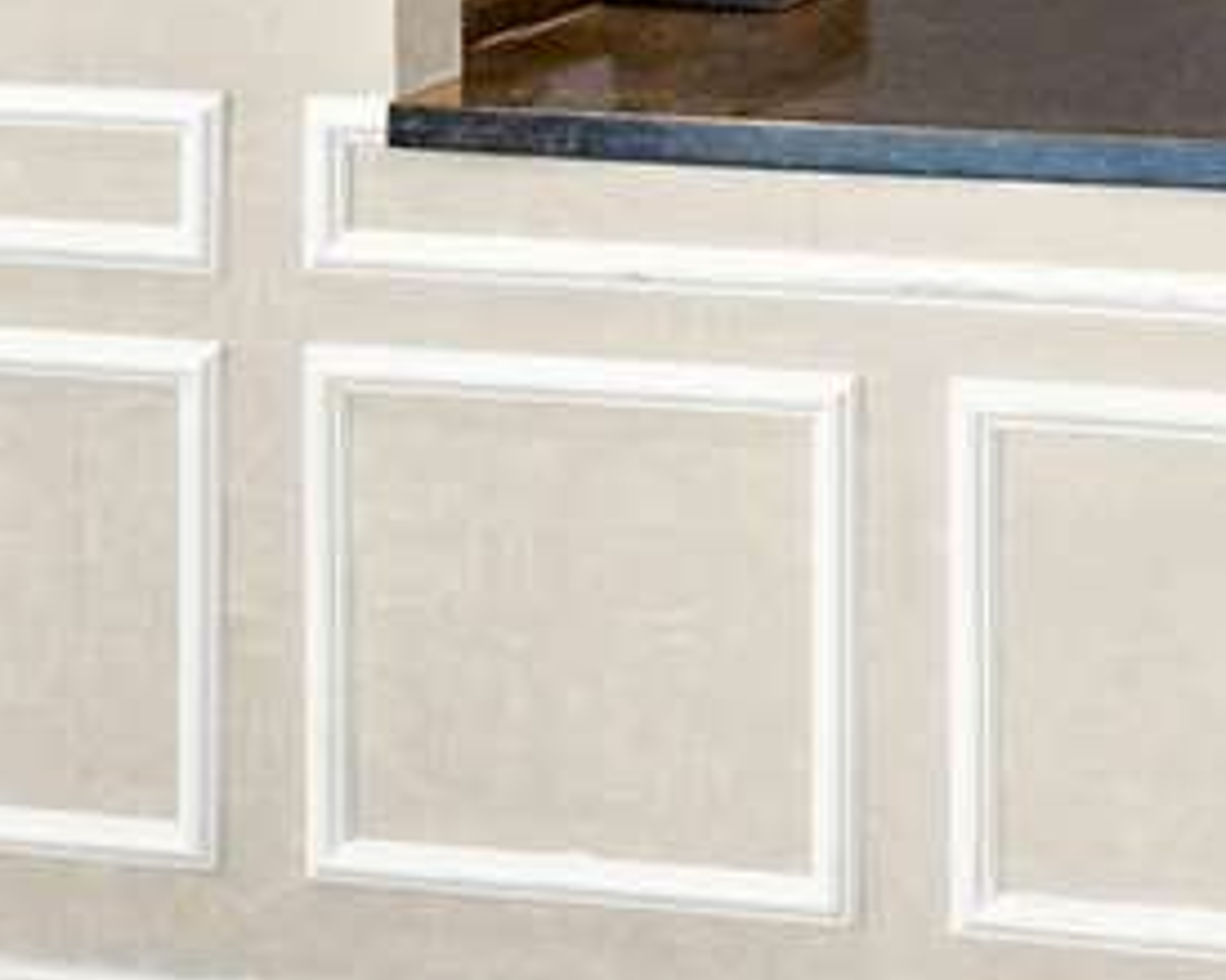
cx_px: 1884
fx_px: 2612
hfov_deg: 21.7
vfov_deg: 19.0
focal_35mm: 72
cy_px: -430
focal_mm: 14
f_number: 5.6
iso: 400
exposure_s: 1/8
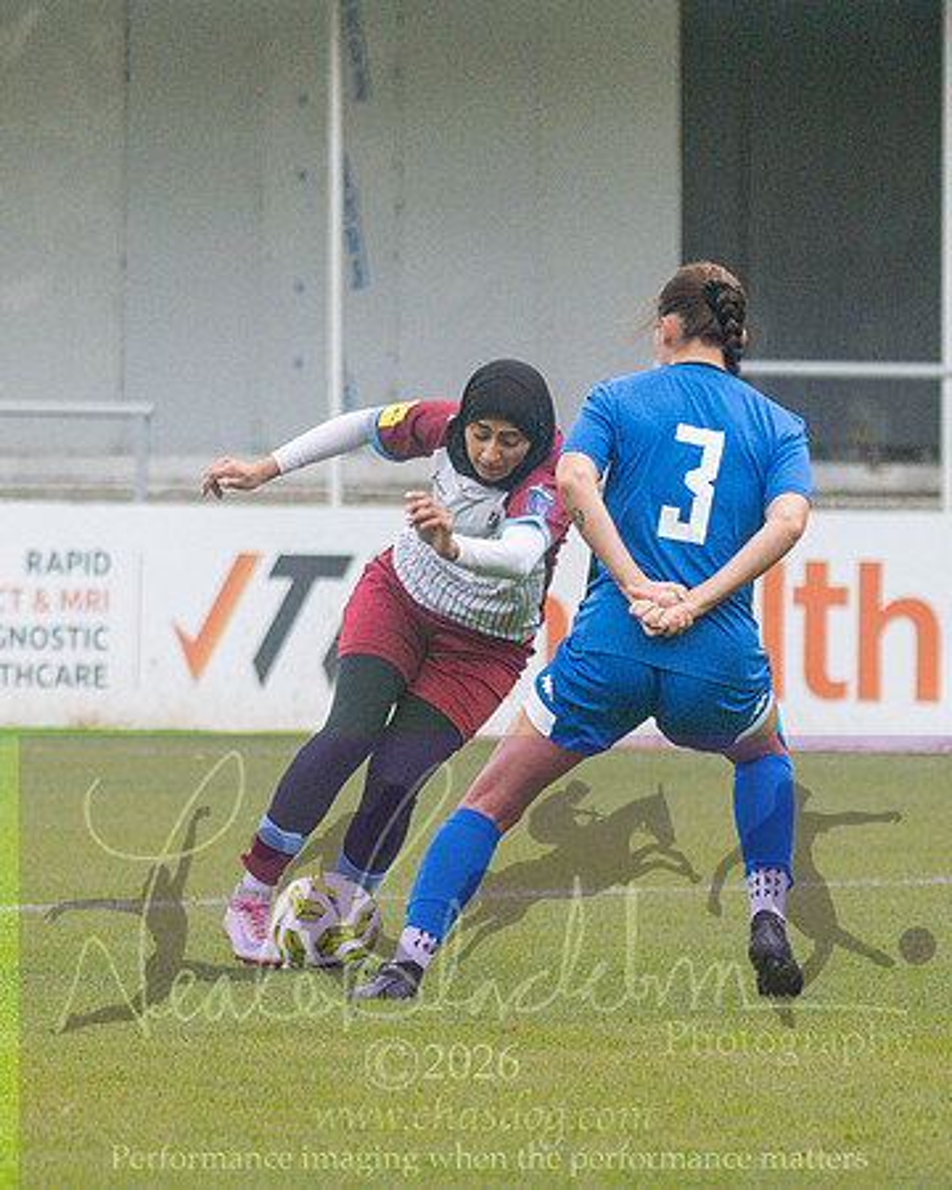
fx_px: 18773
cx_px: 387
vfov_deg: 3.6
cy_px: 717
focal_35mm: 533
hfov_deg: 2.9
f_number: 4
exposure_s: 1/1000
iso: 400
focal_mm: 135
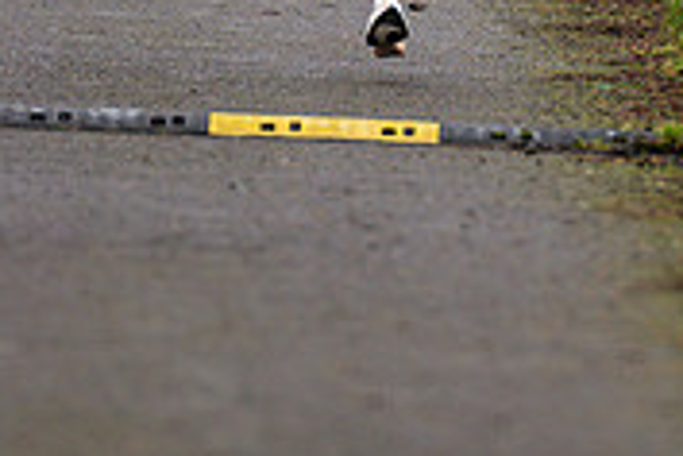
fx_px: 27982
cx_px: 467
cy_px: -263
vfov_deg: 0.9
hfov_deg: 1.4
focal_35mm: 1475
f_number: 2.8
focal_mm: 300
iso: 320
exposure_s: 1/1600
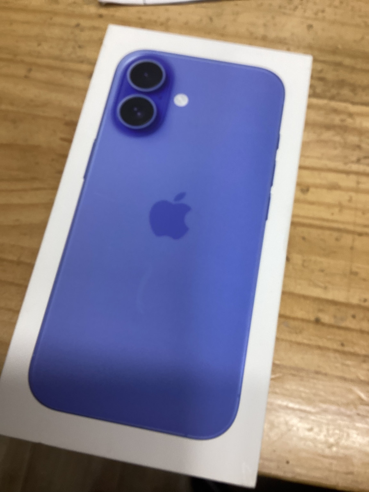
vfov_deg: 58.4
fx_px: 441
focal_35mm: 31
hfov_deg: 45.4
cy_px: 246
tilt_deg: -73.8
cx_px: 184
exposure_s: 1/60
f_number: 2.4
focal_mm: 3.3
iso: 50
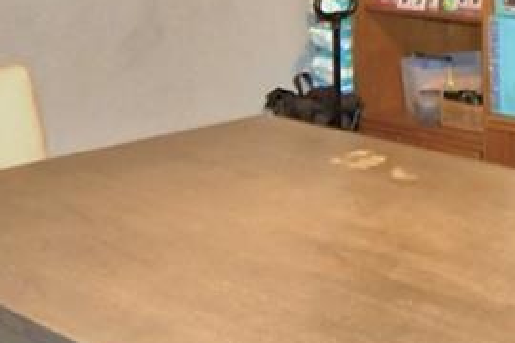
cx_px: 504
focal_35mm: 89
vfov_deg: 14.4
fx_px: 1273
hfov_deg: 22.1
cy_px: -168
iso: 1100
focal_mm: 10
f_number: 4.5
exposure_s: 1/30
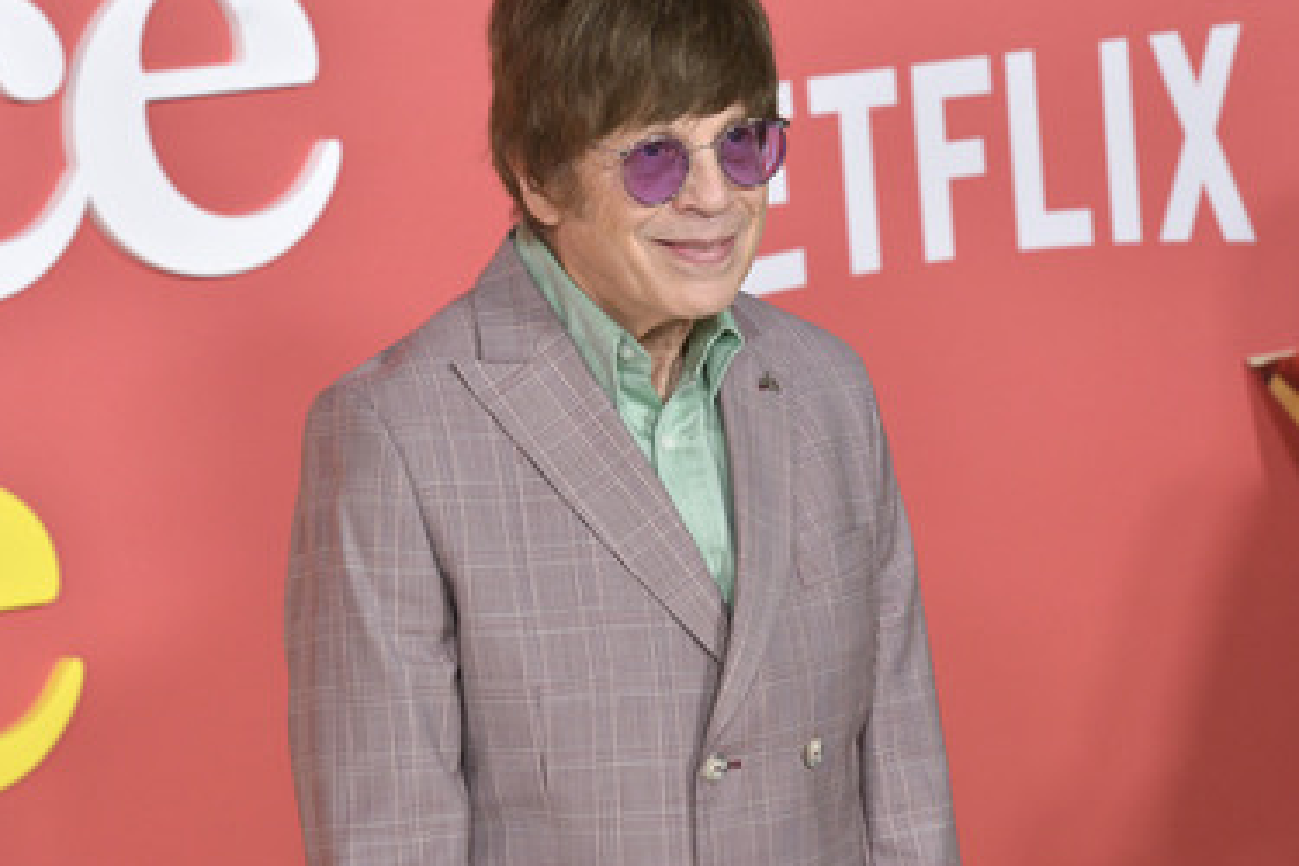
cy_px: 378
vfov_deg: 7.6
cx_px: 655
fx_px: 6494
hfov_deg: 11.4
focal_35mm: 180
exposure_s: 1/320
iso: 2000
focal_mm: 150
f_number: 6.3
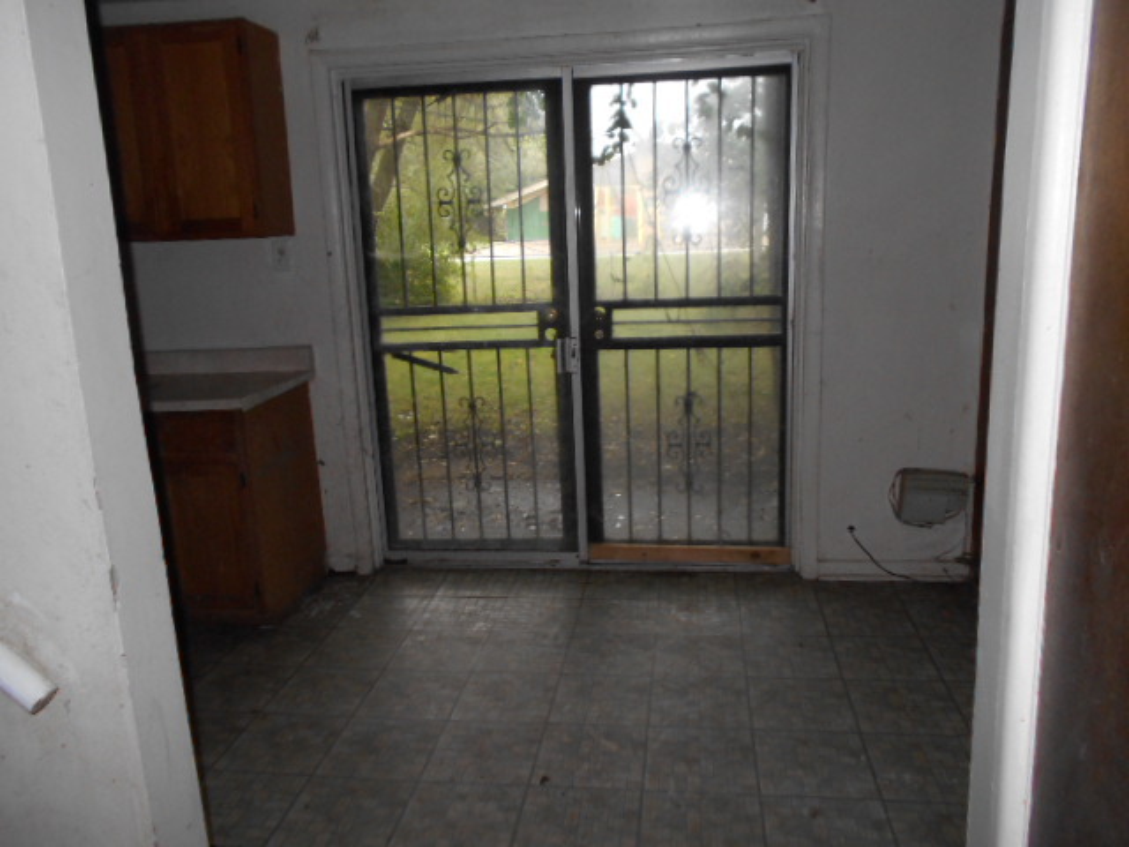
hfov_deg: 67.3
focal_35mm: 26
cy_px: 424
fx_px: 848
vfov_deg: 53.1
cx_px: 564
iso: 200
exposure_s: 1/25
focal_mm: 4.6
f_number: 3.2
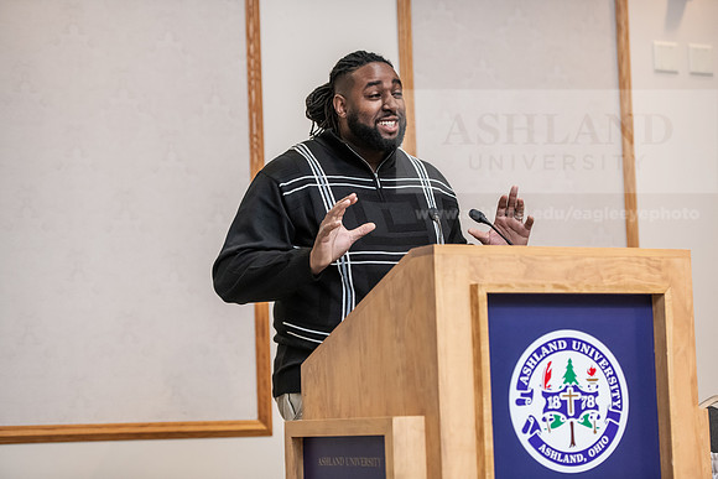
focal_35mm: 95
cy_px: 240
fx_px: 1895
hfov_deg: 21.5
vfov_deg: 14.4
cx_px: 359
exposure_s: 1/200
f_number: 3.2
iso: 2500
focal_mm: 95
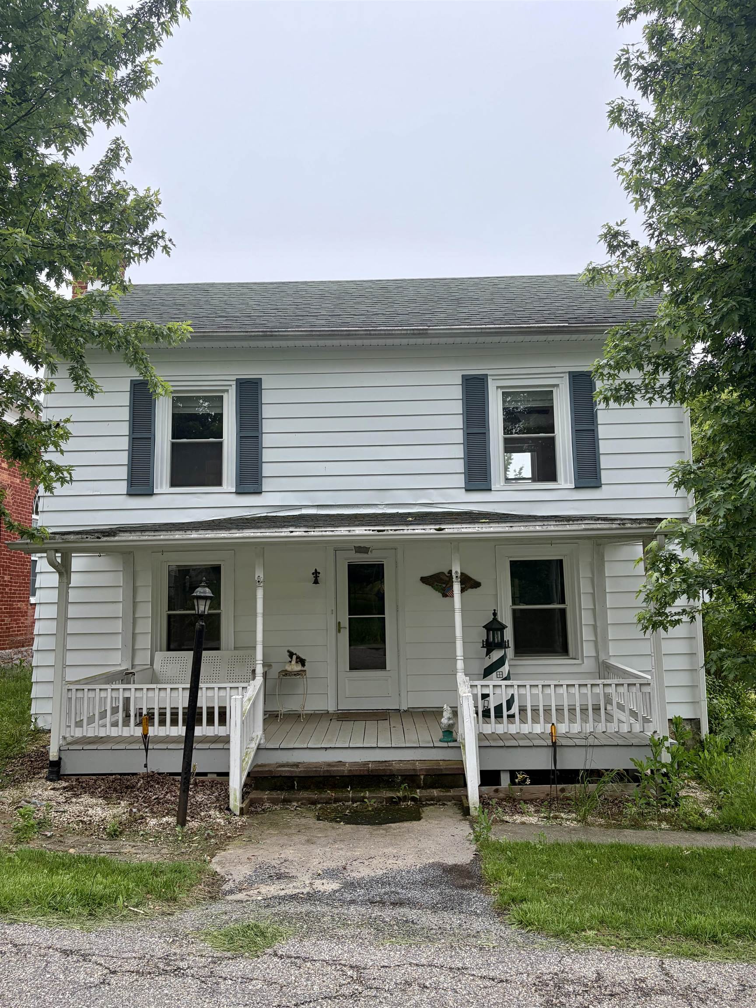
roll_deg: +1.4
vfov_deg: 67.3
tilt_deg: +7.8
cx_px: 378
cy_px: 504
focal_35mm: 26
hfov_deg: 53.1
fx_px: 757
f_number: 1.6
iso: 50
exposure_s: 1/465
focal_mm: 5.96
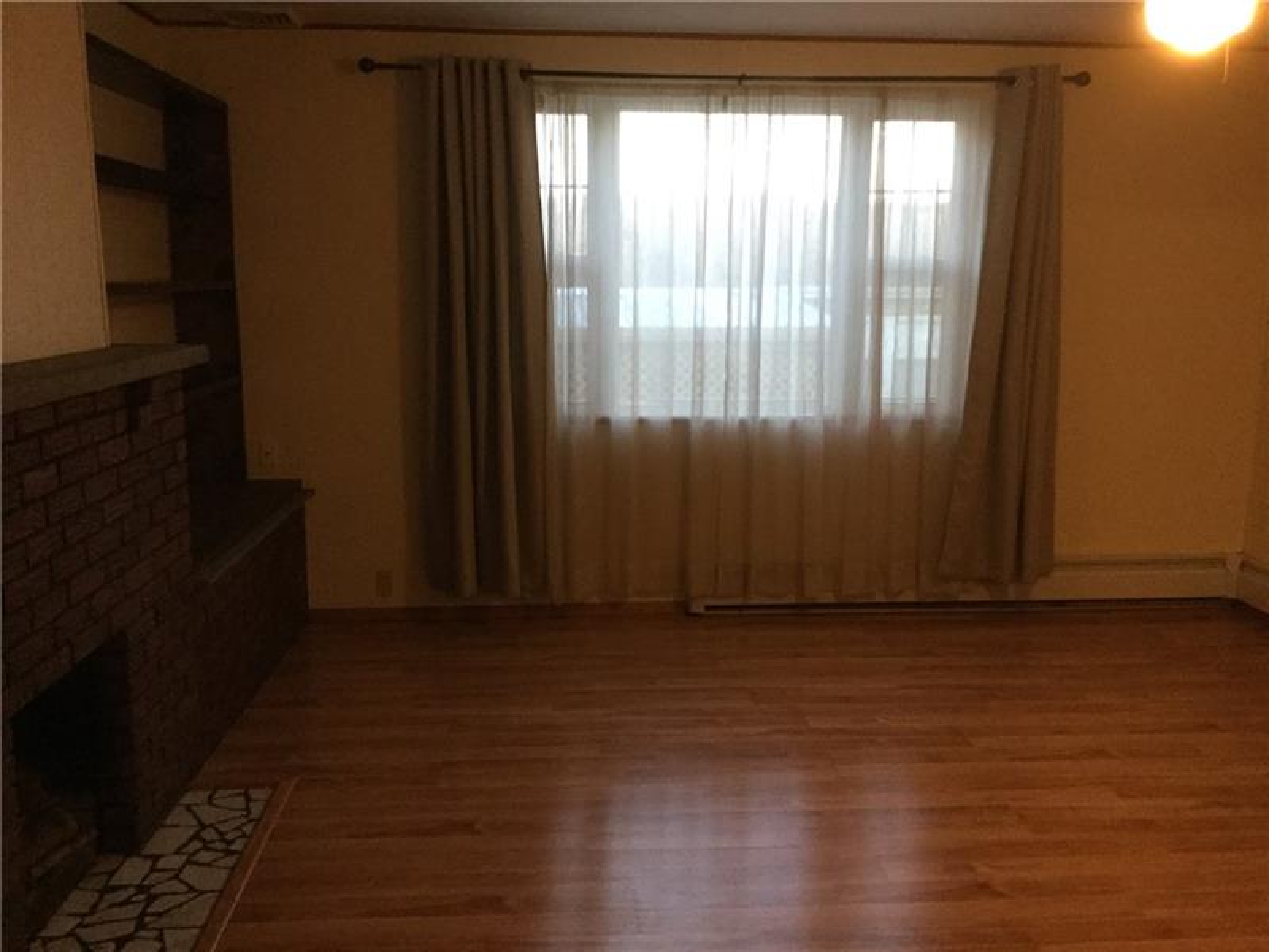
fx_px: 1136
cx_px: 634
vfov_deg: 45.4
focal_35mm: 31
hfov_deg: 58.4
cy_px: 476
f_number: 2.4
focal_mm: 3.3
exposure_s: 1/24
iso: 200
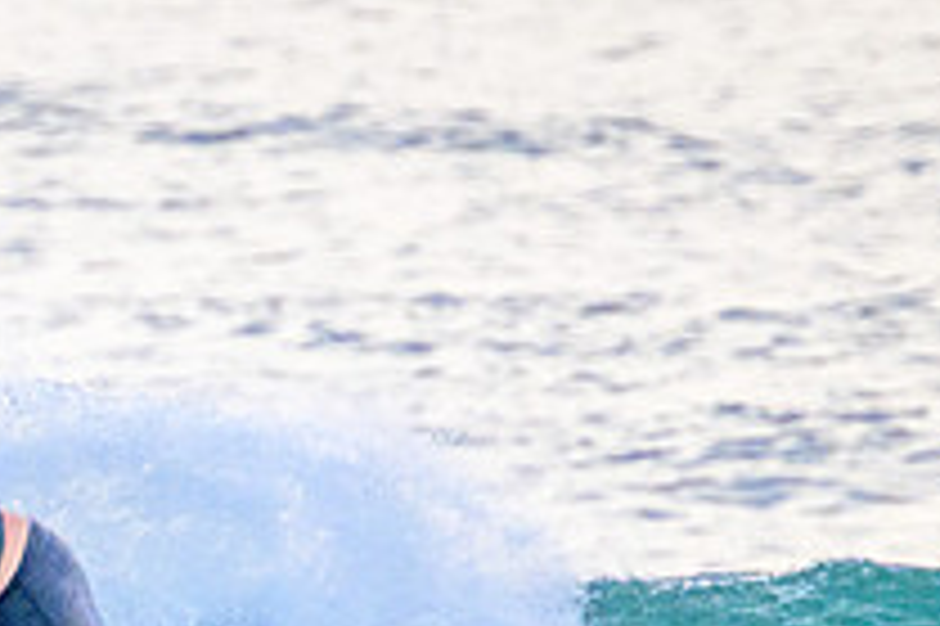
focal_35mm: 2523
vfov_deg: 0.5
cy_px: 863
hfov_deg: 0.8
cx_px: -167
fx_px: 65825
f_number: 11
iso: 4000
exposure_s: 1/2000
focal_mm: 800
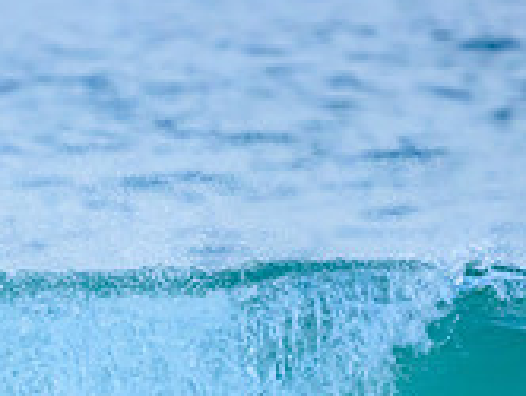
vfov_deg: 0.6
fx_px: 40889
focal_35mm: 2687
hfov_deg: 0.7
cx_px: -133
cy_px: 480
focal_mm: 800
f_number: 6.3
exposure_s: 1/2000
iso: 4000
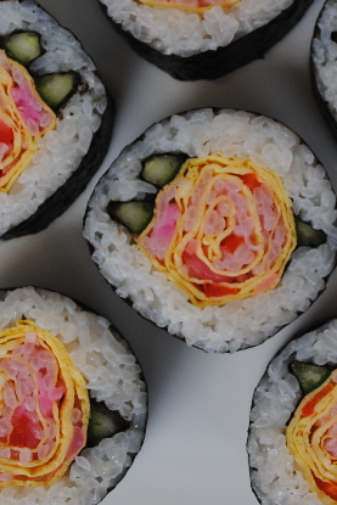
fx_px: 1080
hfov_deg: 17.7
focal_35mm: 77
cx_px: 232
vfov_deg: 26.2
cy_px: 191
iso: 125
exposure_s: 1/125
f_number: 5.6
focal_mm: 22
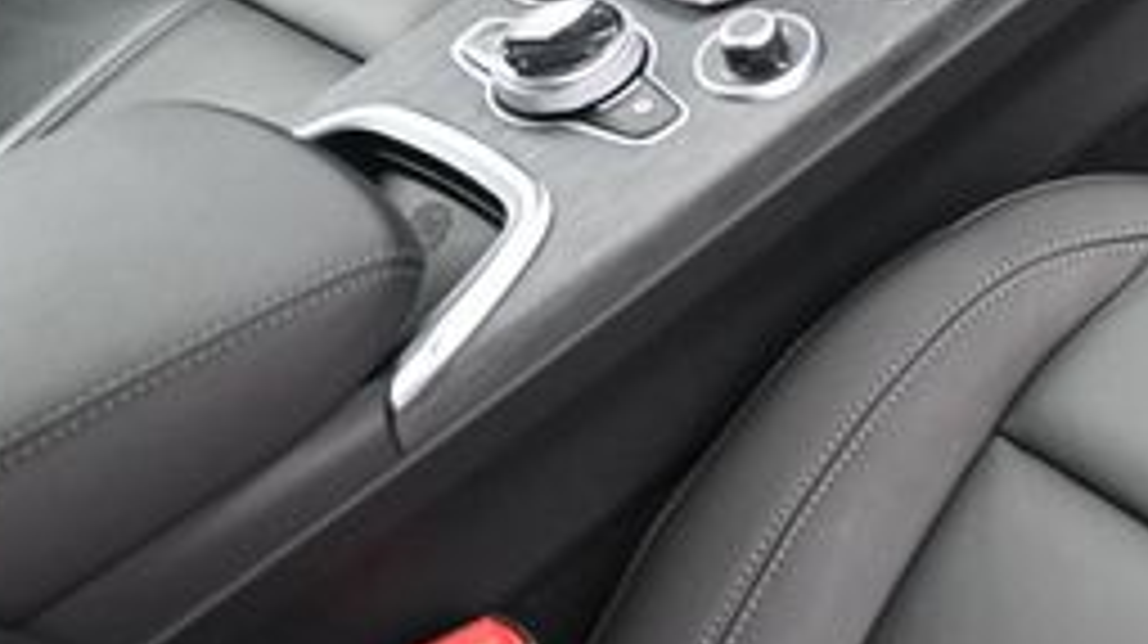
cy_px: -297
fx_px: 2220
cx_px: 1373
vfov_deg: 15.3
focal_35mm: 73
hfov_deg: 26.0
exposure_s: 1/125
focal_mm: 18.5
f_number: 3.8
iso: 720
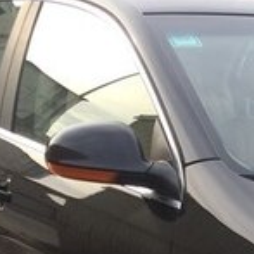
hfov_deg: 14.0
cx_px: 399
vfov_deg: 14.1
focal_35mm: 115
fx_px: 955
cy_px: 390
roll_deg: -4.7
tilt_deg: -20.6
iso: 32
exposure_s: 1/441
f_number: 2.2
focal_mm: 4.15
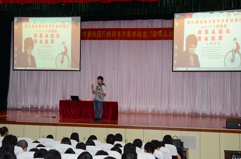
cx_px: 120
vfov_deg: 20.5
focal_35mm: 66
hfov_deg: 30.6
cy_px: 80
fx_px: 441
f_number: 5.6
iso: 1000
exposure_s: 1/60
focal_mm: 44
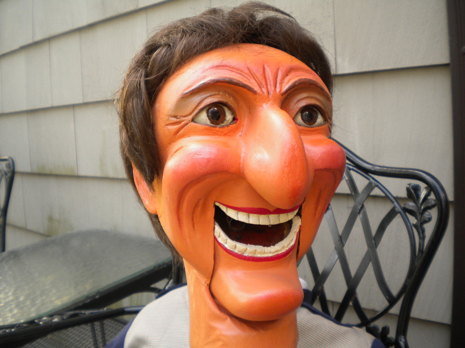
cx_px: 232
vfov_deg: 40.7
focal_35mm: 35
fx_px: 470
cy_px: 174
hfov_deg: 52.6
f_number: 3.1
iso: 104
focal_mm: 6.3
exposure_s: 1/54.8
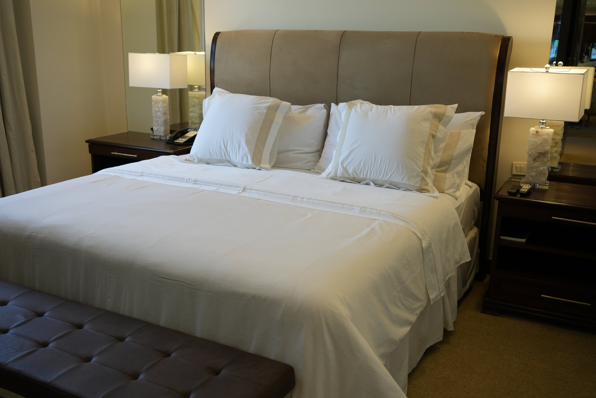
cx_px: 298
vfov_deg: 37.9
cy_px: 199
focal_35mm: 35
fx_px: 579
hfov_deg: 54.4
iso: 800
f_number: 4
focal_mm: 35
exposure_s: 1/160
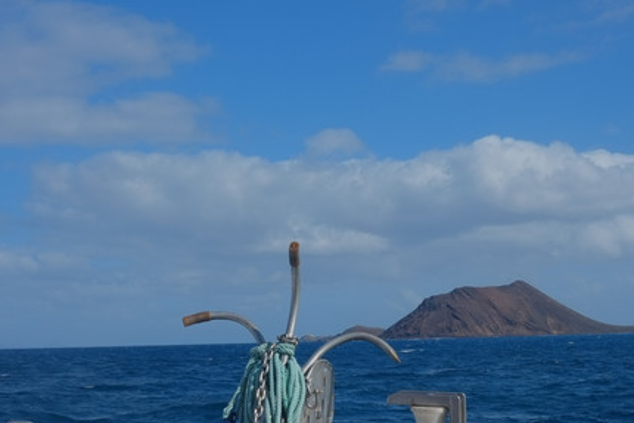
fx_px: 1075
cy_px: 245
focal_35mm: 61
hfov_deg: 32.8
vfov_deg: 22.3
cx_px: 382
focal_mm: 27
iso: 200
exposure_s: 1/350
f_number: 13
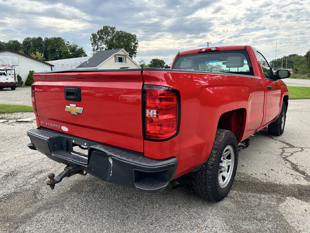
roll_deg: +0.7
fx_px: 215
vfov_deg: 56.8
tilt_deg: -9.4
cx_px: 155
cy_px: 116
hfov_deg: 71.6
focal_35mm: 24
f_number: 1.78
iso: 80
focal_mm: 6.86
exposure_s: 1/1241
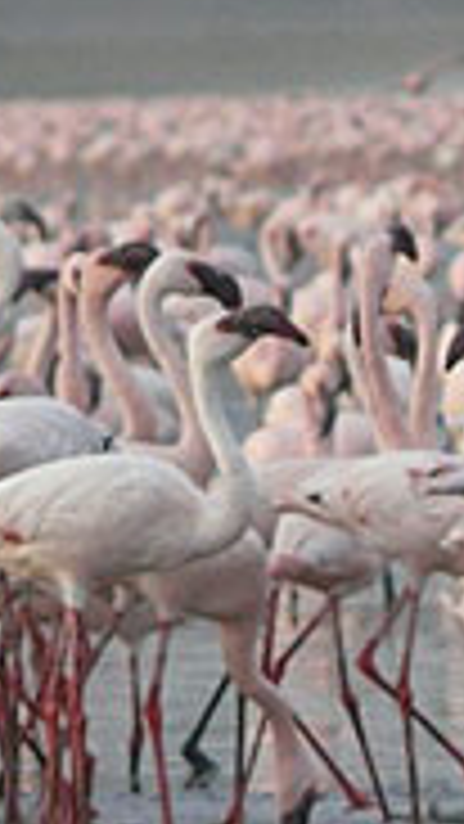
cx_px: 514
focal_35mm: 1324
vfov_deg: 1.6
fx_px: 28946
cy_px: 509
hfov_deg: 0.9
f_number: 4.2
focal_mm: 81.1
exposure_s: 1/250
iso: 320
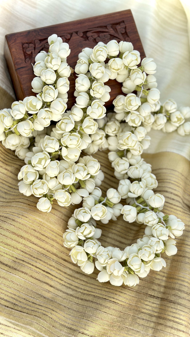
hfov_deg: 22.6
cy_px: 167
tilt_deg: -73.2
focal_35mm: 53
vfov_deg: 39.2
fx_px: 475
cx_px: 93
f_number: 1.78
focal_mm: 6.86
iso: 80
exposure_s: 1/830
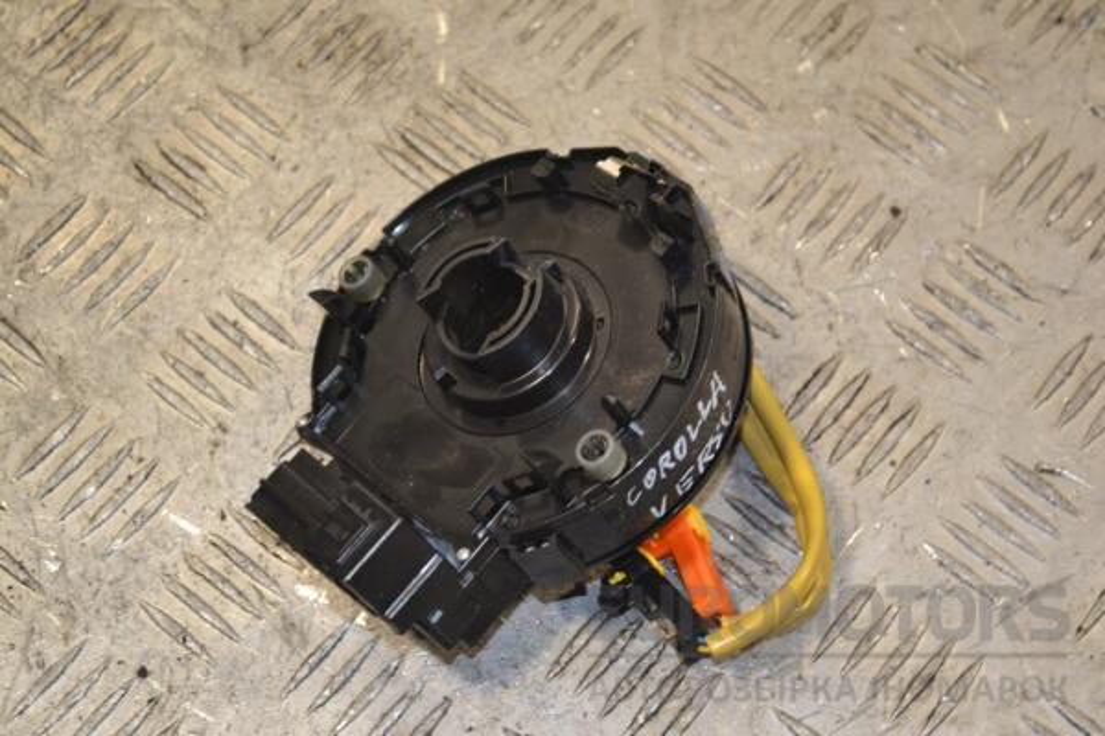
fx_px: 2210
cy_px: 368
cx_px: 552
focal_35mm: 72
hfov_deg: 28.1
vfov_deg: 18.9
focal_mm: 48
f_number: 5.6
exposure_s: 1/80
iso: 400
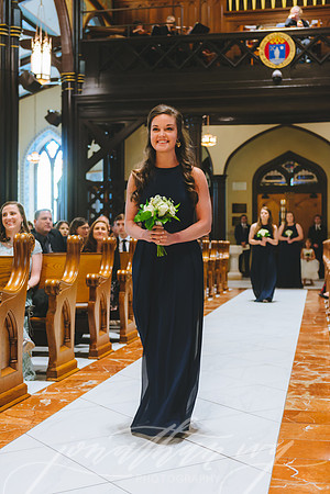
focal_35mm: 52
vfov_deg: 38.2
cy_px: 247
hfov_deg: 26.0
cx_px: 165
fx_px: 715
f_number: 3.5
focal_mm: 52
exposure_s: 1/125
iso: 2500
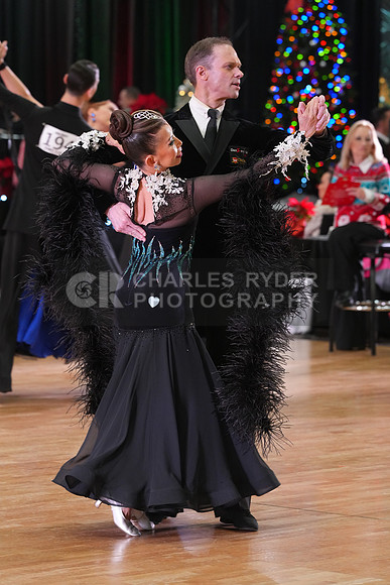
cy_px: 292
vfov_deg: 11.7
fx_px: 2858
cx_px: 195
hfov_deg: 7.8
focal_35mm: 176
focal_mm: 176
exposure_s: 1/200
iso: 4000
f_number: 5.6
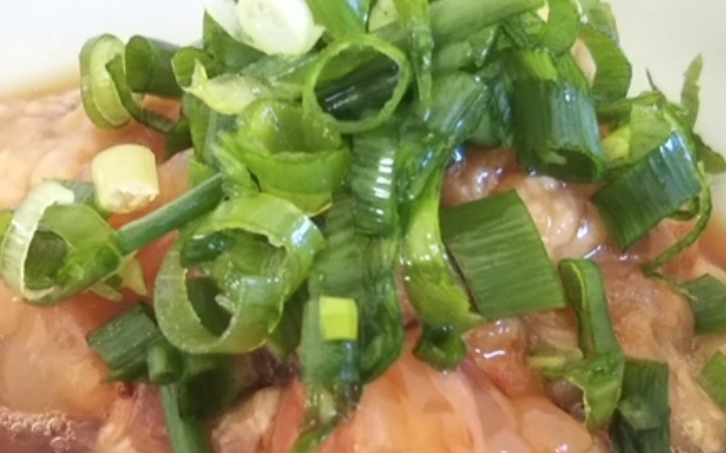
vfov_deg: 17.2
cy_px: 378
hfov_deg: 27.5
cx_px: 301
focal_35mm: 75
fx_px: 1484
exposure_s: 1/30
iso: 160
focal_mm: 4
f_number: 2.2
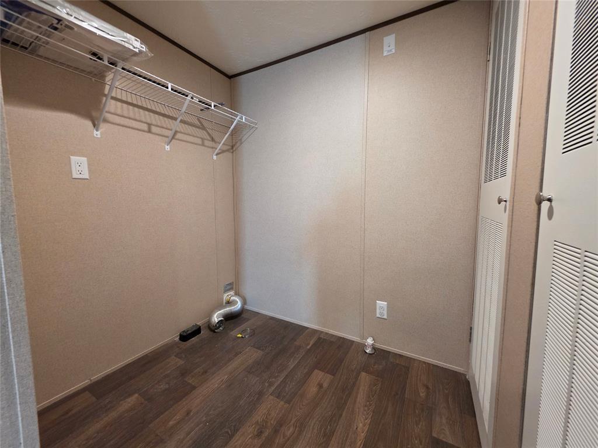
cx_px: 299
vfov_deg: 89.9
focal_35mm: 13
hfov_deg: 106.2
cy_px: 224
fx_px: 225
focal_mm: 2.2
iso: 320
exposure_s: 1/60
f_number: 1.9
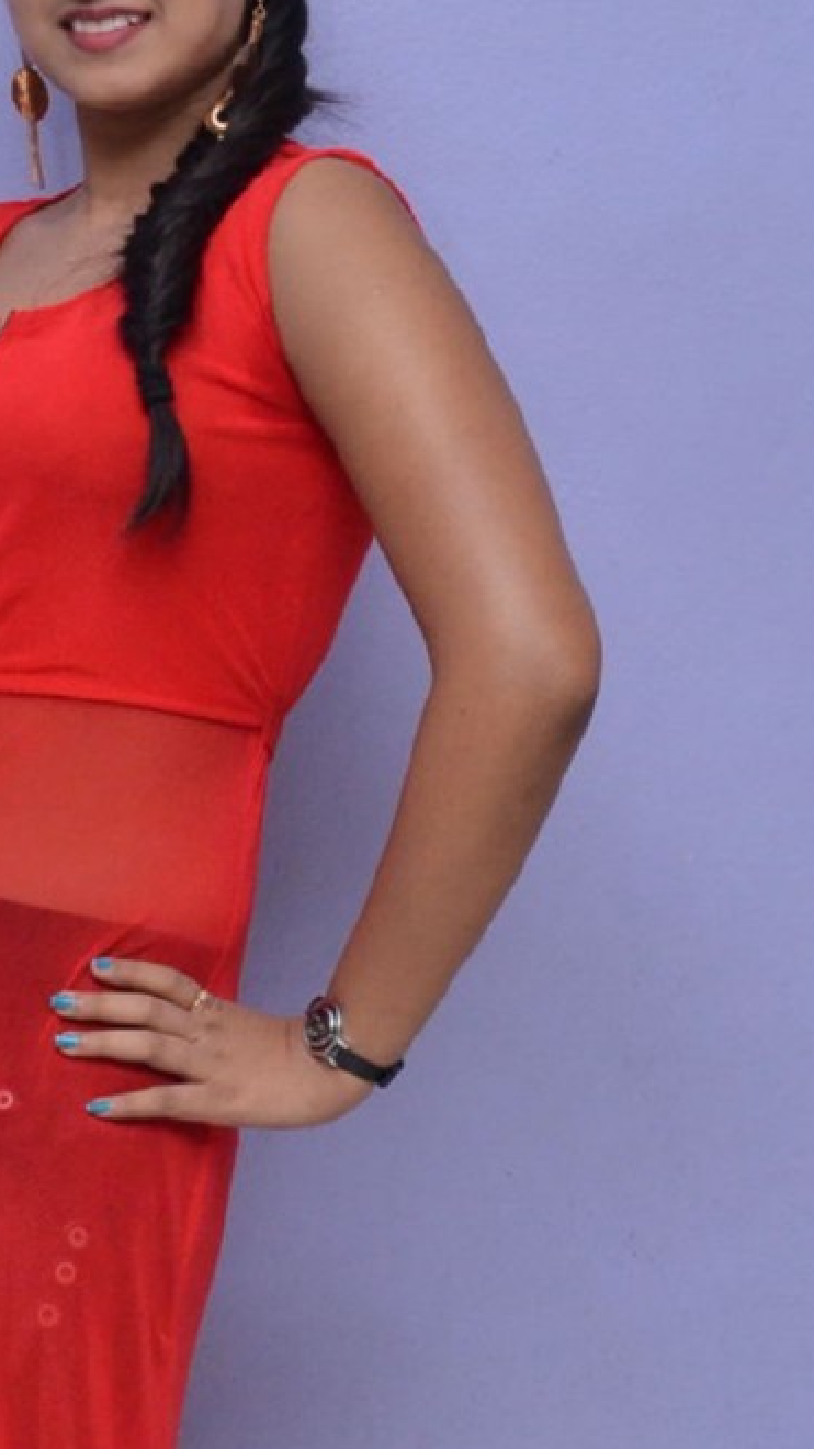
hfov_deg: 9.9
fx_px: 4684
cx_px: 206
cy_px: 1127
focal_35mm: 122
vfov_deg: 17.5
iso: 1600
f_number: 8
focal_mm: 34
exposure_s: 1/125
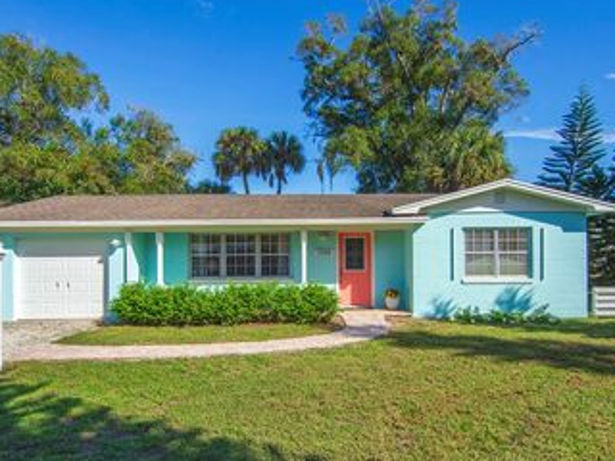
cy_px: 260
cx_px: 323
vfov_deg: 55.2
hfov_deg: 69.9
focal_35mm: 25
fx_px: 440
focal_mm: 11
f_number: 8
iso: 250
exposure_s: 1/500
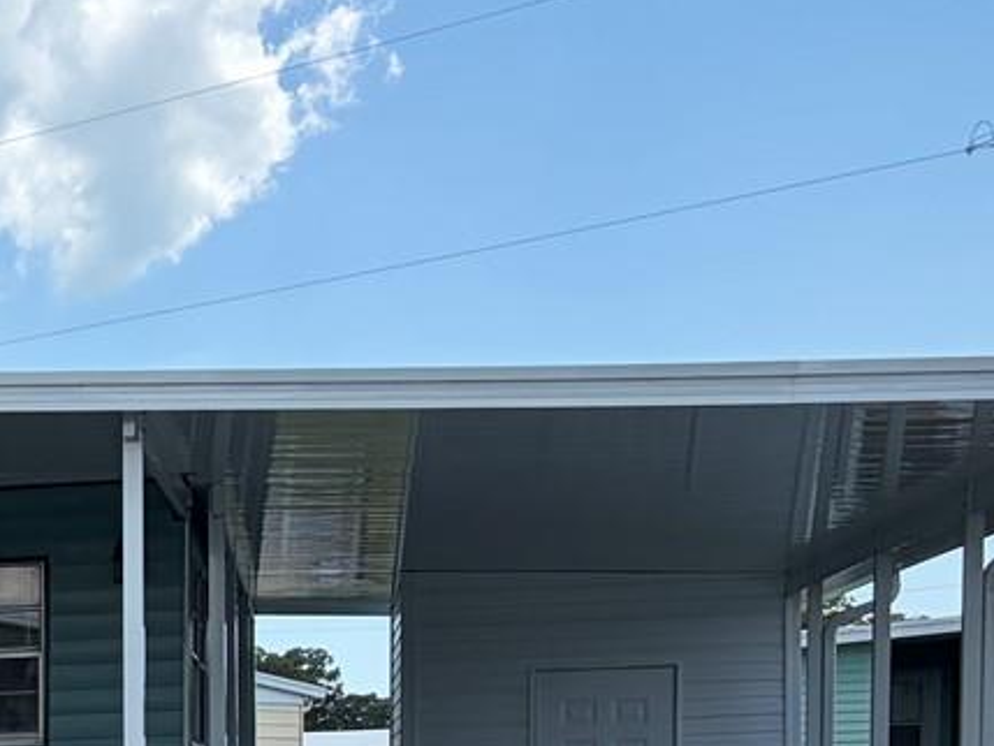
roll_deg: +1.2
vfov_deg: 14.5
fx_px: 2786
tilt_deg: -2.8
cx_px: -521
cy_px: 1010
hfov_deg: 17.9
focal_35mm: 97
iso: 50
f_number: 1.6
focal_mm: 5.96
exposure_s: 1/2865
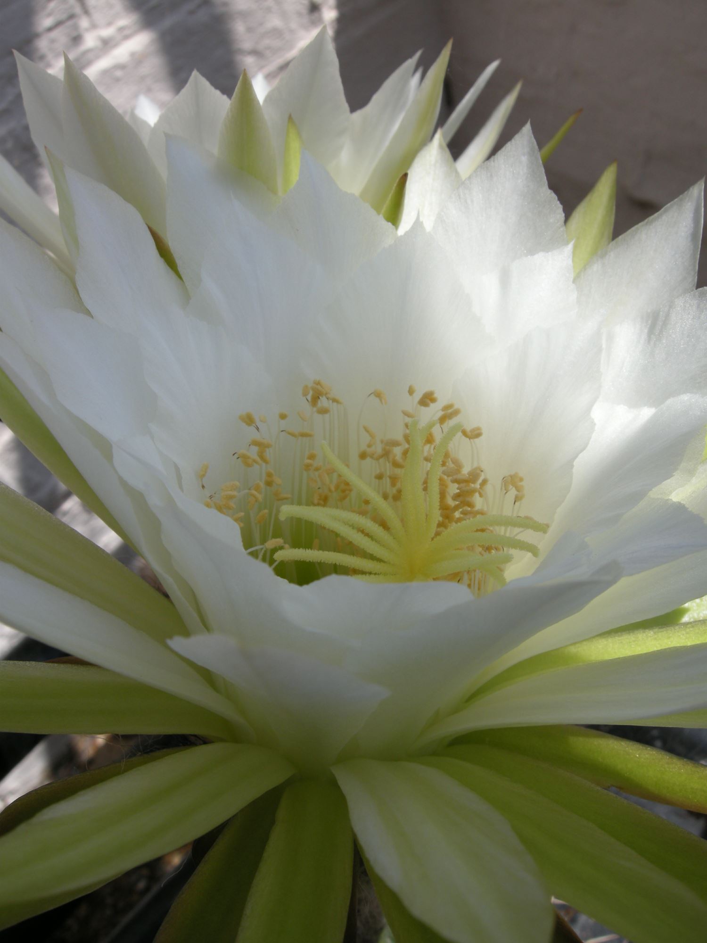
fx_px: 953
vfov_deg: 52.6
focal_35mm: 35
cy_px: 472
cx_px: 354
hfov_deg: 40.7
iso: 64
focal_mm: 7.5
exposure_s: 1/272
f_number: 6.1
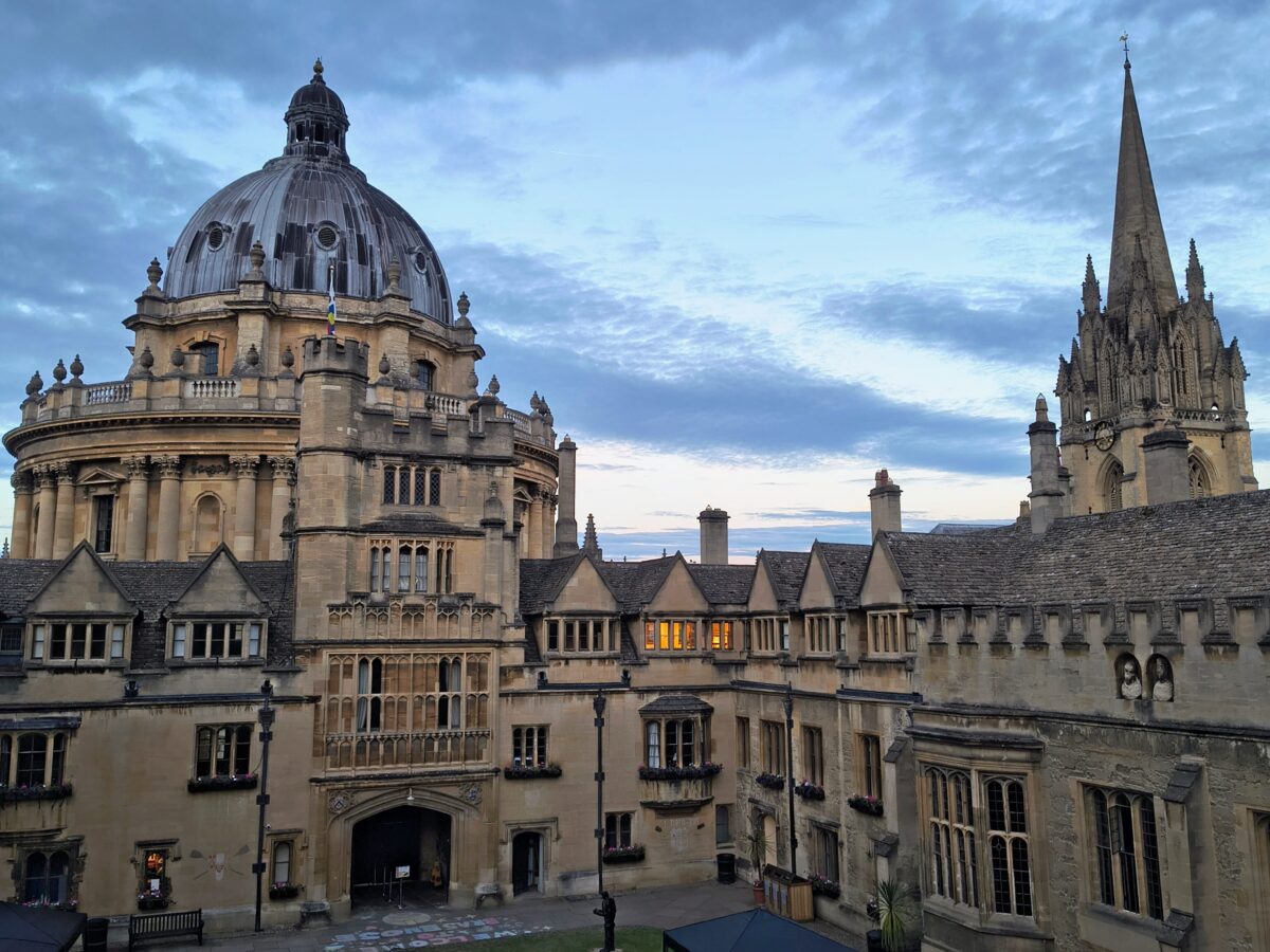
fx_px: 844
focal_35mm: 23
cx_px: 635
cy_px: 476
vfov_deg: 58.9
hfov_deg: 73.9
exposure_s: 1/100
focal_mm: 5.56
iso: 190
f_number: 1.8
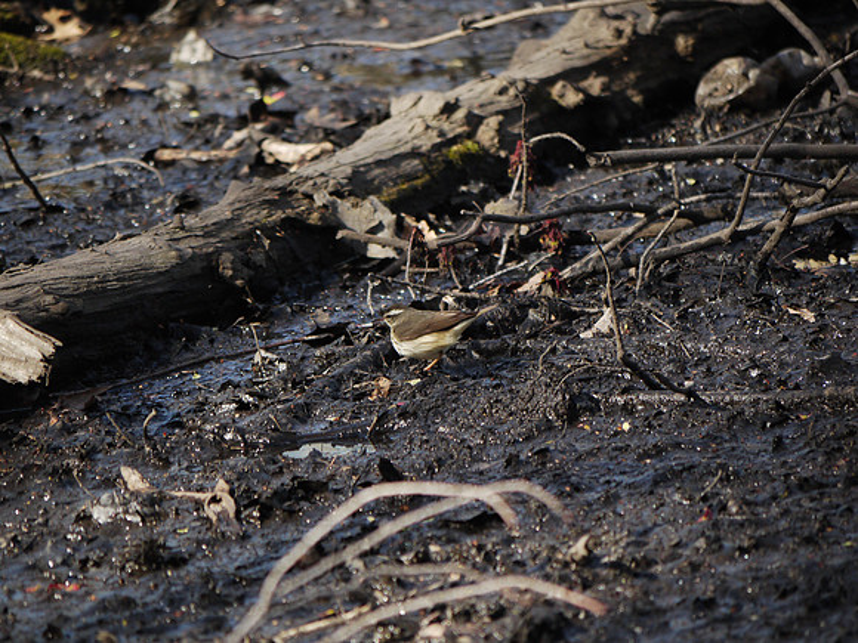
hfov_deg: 3.3
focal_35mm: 600
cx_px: 429
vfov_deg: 2.5
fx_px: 14872
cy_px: 322
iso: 320
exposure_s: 1/320
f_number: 5.6
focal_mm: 300
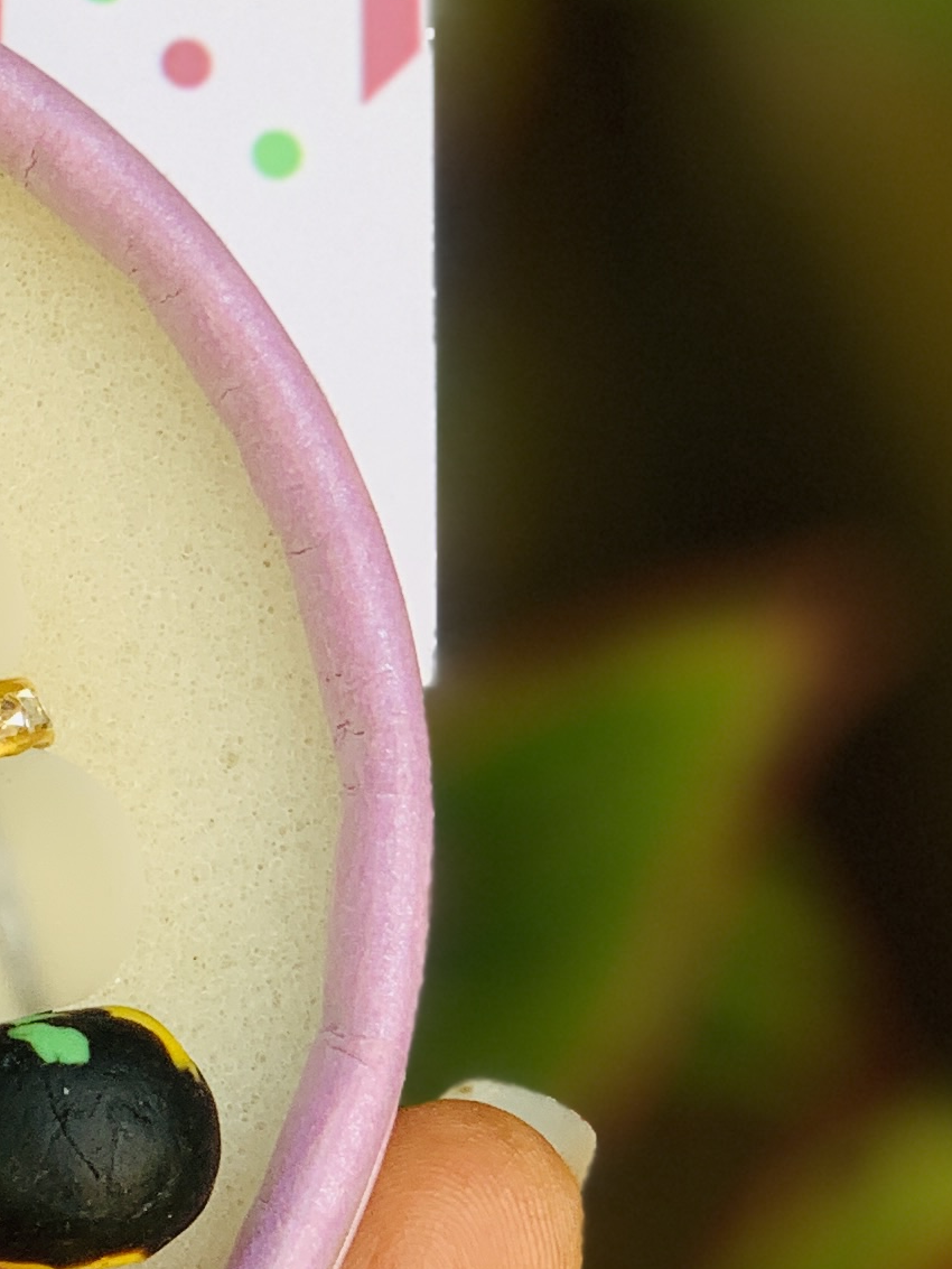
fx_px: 6782
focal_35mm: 185
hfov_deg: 7.8
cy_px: 817
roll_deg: -2.2
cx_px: -569
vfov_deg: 10.7
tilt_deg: -29.8
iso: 16
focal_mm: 6
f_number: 2.4
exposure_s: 1/122
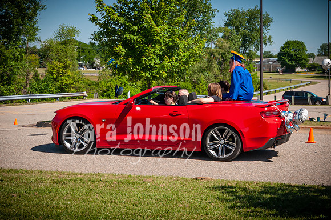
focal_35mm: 74
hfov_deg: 26.8
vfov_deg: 18.3
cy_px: 74
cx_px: 267
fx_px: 681
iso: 200
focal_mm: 24
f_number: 9
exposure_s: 1/320
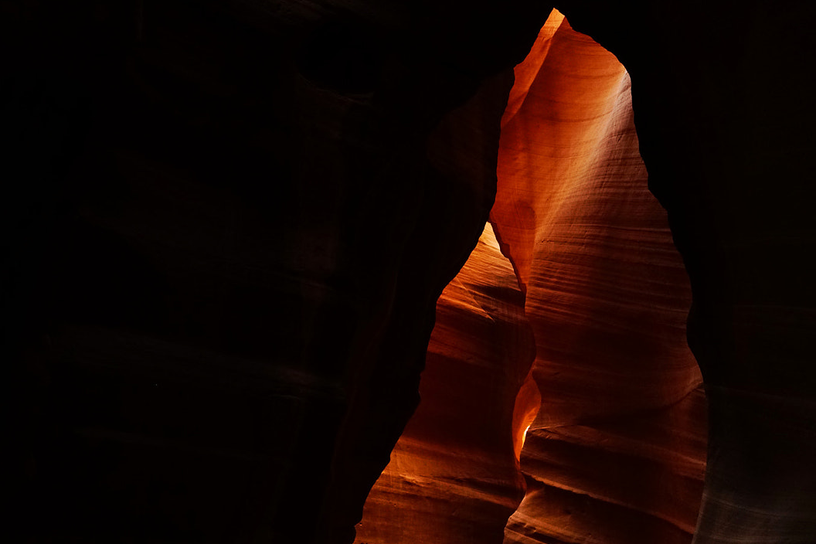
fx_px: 1133
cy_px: 293
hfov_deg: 39.4
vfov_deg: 27.0
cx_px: 497
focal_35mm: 50
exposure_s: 1/30
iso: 2000
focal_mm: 33
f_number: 4
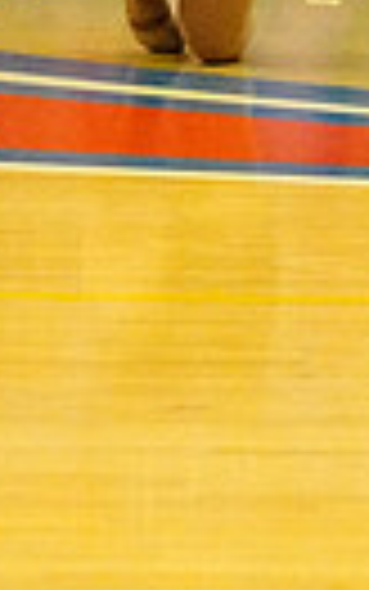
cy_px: -268
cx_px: 1058
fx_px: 6542
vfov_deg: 5.1
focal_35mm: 407
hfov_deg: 3.2
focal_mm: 90
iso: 25600
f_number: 4
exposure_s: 1/1000
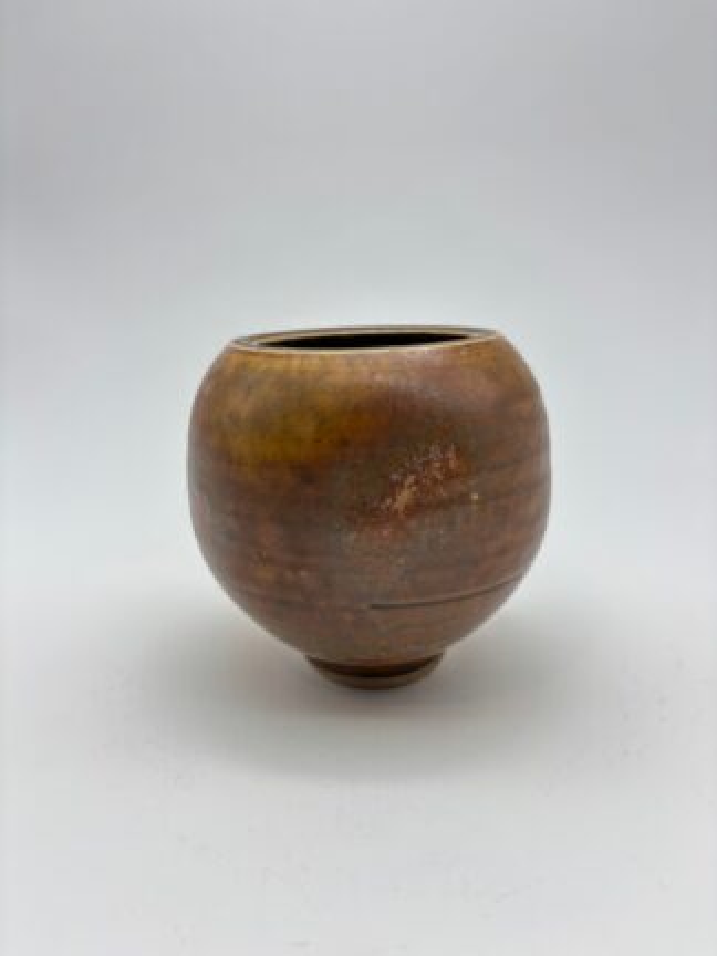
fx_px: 718
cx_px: 358
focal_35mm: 26
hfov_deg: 53.1
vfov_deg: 67.3
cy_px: 478
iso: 64
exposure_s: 1/121
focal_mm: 5.96
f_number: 1.6
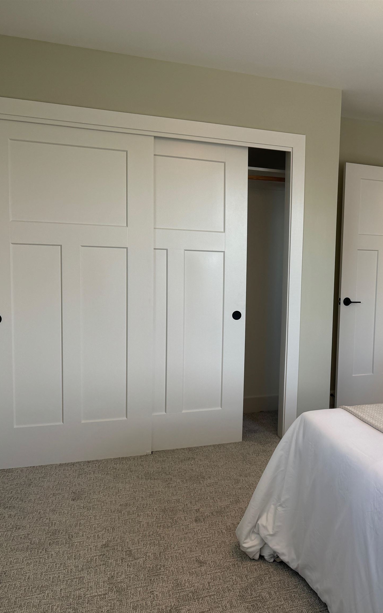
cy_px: 307
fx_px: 568
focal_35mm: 34
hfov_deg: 35.1
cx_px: 344
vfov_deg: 56.7
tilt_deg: -6.4
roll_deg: -2.6
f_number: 1.78
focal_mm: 6.76
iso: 80
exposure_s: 1/321
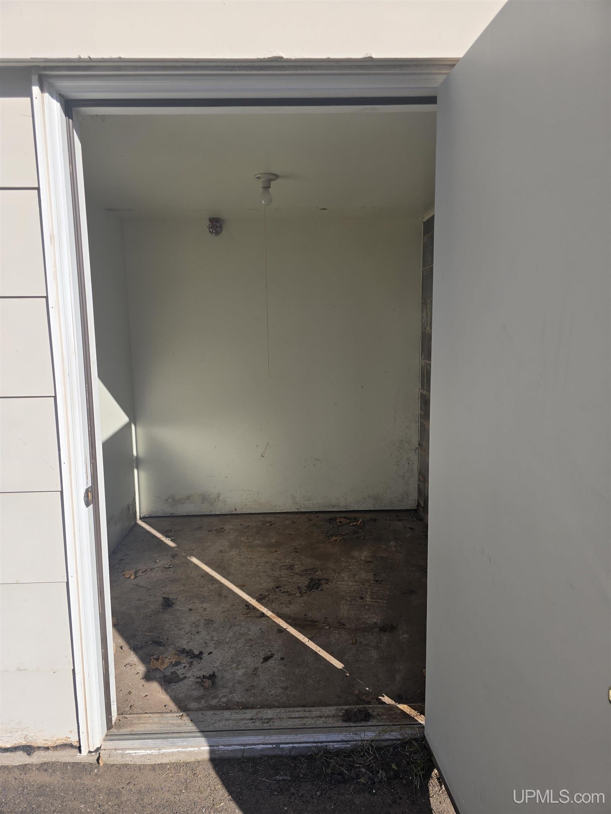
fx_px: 541
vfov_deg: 73.9
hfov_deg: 58.9
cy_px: 407
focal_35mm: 23
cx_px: 306
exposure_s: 1/730
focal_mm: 6.3
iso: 12
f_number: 1.7
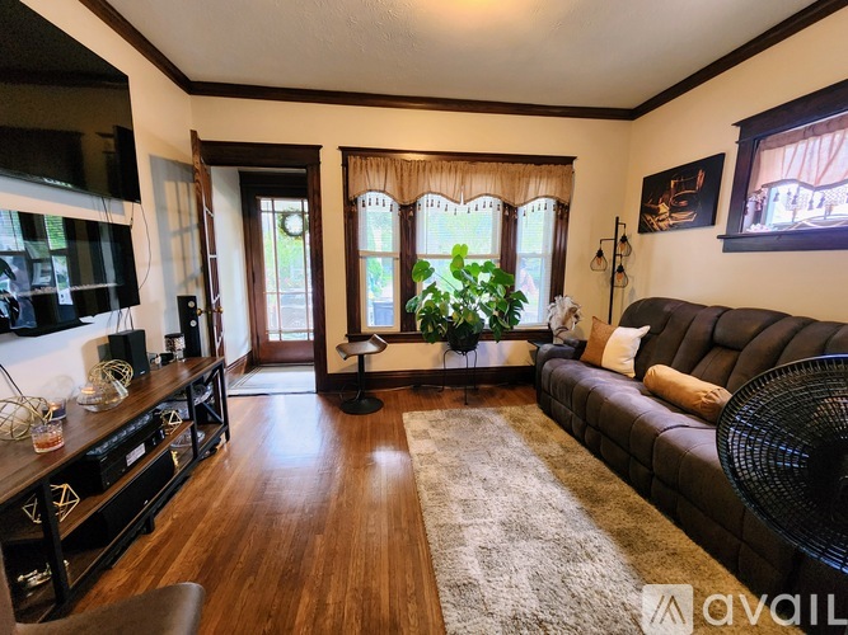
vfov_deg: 89.9
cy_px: 318
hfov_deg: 106.2
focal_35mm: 13
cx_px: 424
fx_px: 318
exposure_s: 1/40
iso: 320
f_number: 2.2
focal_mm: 2.2
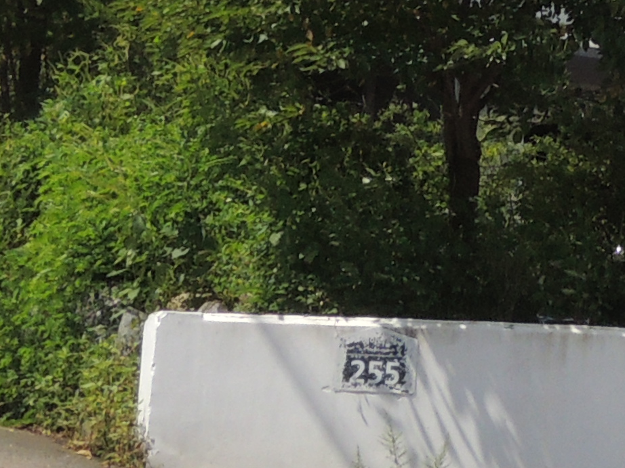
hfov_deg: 10.8
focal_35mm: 175
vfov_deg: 8.3
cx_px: 1013
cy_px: -282
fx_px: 3159
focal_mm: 6.3
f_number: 4.5
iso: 200
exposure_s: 1/1600
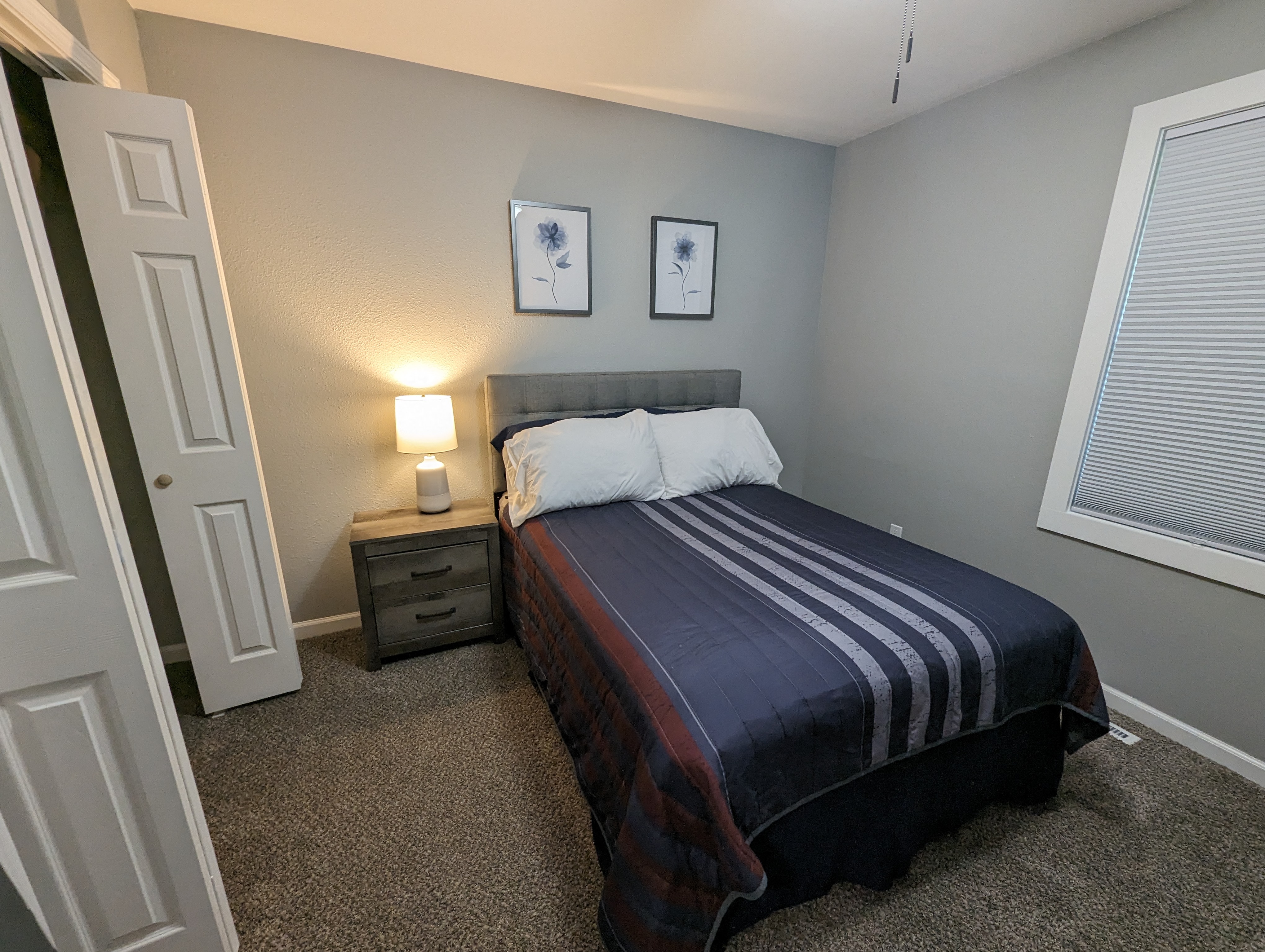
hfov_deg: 106.1
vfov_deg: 90.1
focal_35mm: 13
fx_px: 476
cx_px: 632
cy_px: 476
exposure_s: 1/35.2
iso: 137
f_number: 2.2
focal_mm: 1.95
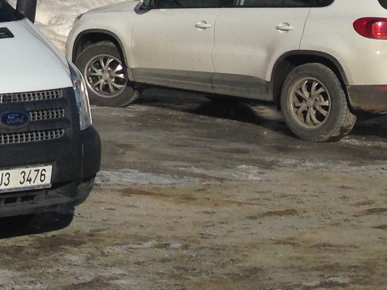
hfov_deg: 11.8
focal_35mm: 145
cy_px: -65
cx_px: -440
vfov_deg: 10.1
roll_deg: -2.3
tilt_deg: -1.0
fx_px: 1621
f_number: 2.4
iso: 50
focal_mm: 4.12
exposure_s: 1/3876
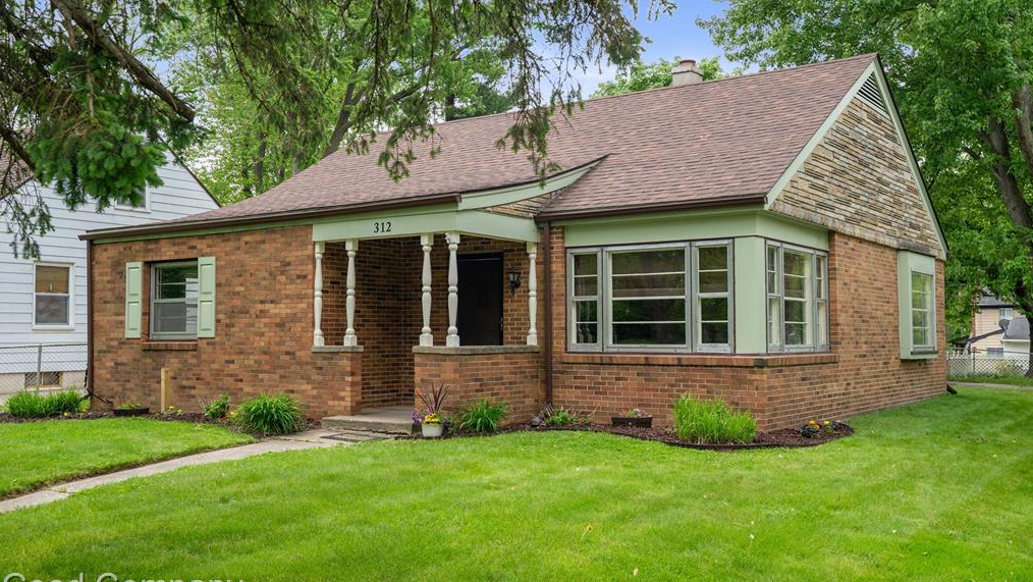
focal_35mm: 37
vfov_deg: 32.0
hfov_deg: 54.0
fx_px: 1014
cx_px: 516
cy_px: 263
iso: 80
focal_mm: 35
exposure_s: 1/160
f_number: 5.6
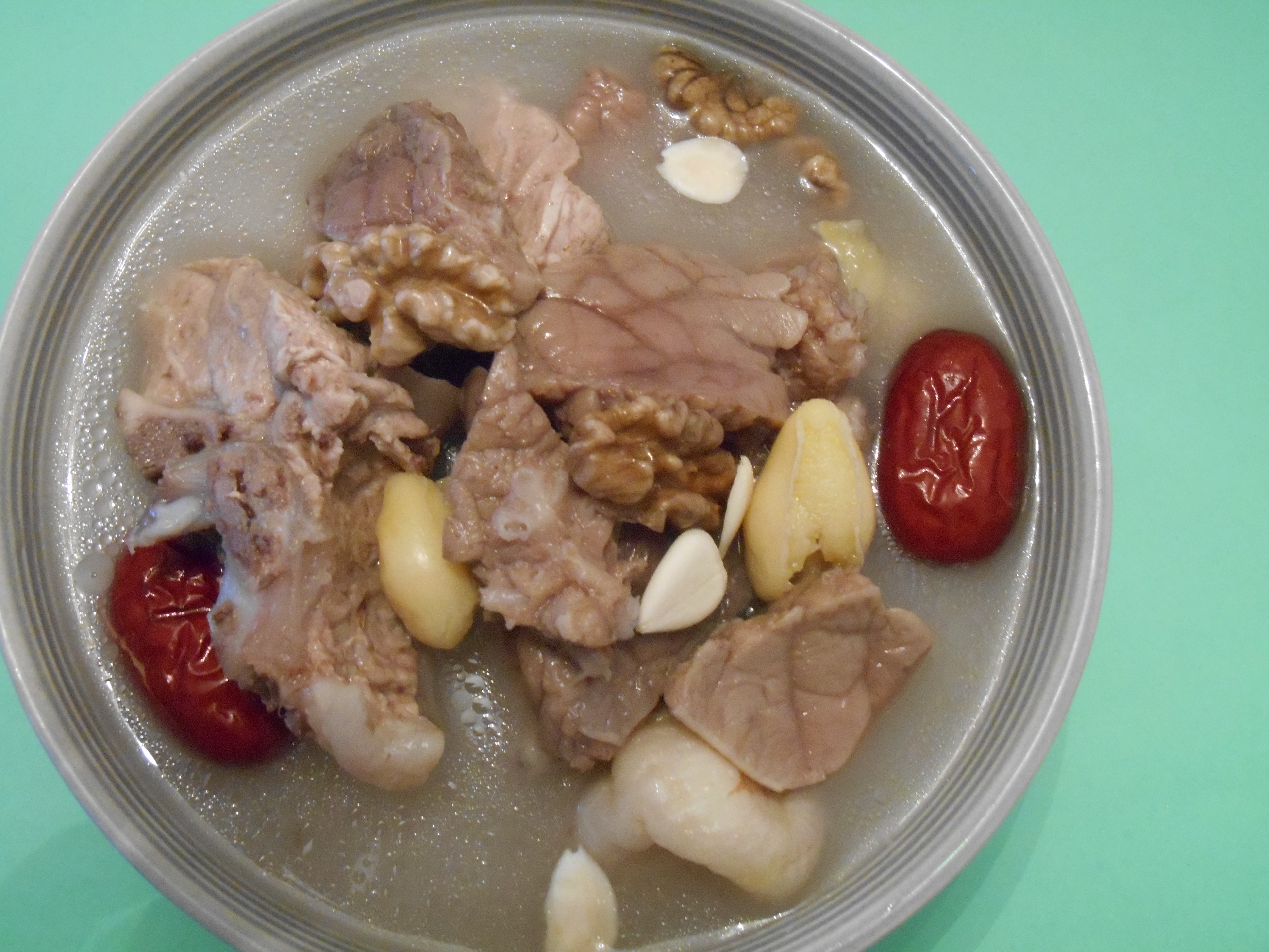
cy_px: 476
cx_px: 634
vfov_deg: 35.1
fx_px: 1503
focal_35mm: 41
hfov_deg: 45.8
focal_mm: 7.2
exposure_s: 1/15
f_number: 3.9
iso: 800
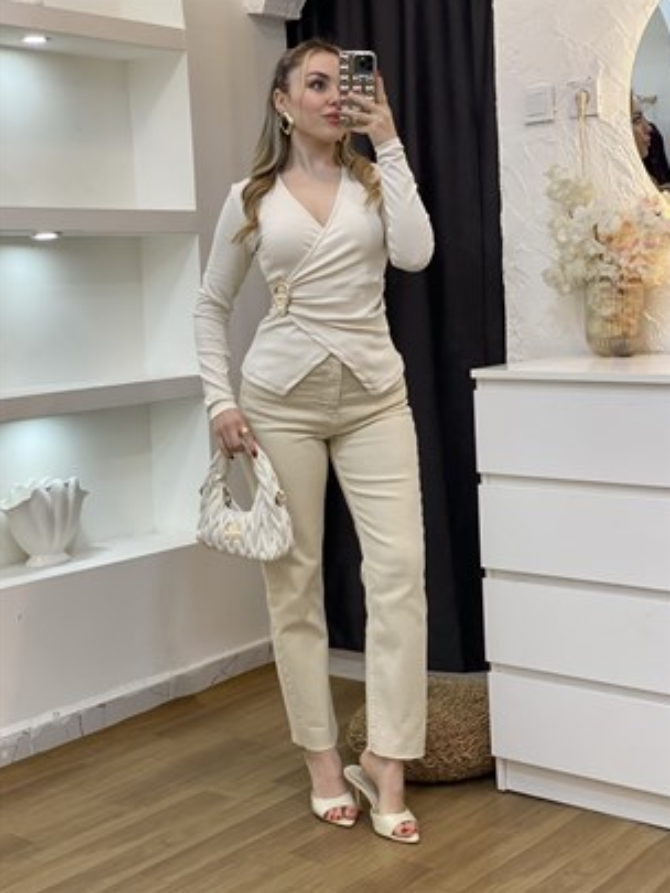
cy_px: 442
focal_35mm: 53
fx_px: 1367
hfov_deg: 27.5
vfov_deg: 36.2
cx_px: 335
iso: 80
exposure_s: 1/100
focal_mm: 6
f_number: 2
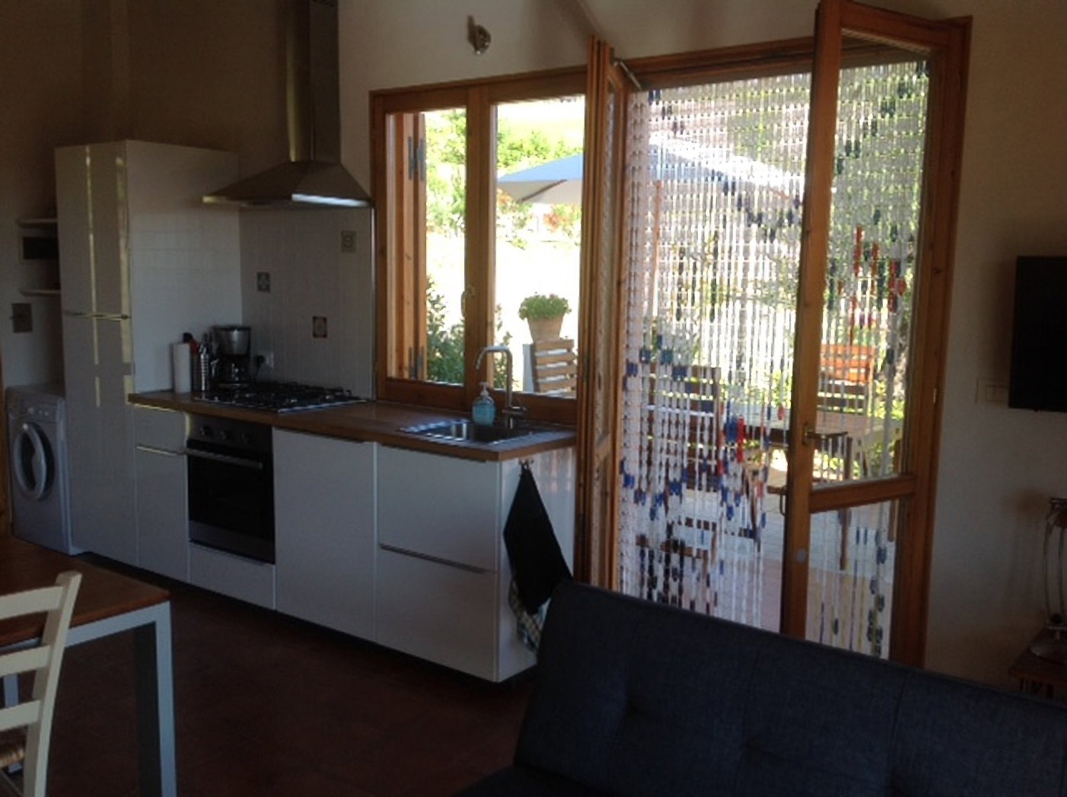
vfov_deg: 40.6
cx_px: 534
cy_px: 398
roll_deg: -3.3
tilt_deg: -7.0
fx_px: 1077
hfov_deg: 52.7
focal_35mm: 35
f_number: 2.4
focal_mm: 4.28
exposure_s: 1/180
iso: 50
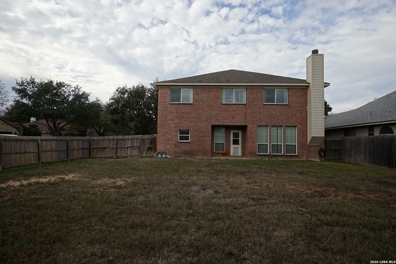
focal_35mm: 18
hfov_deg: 90.0
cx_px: 198
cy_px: 132
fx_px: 198
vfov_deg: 67.4
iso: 100
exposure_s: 1/125
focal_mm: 12
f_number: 8
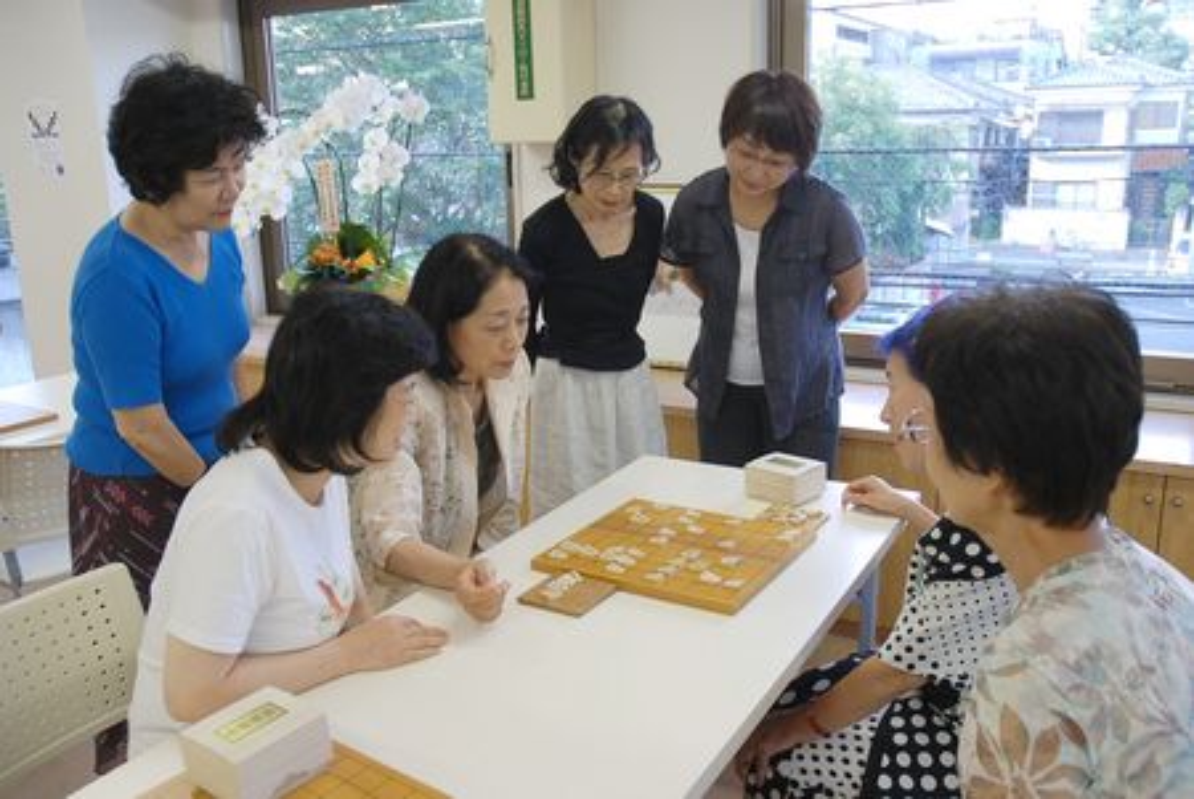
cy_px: 400
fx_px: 1096
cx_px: 597
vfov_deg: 40.1
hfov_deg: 57.2
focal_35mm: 33
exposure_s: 1/50
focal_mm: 22
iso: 200
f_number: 3.8
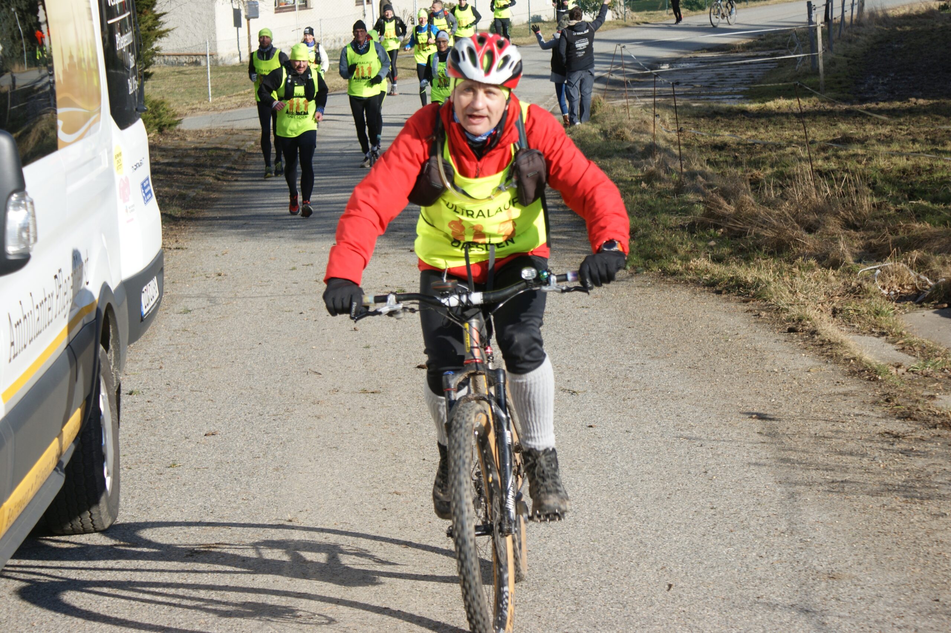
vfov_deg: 13.0
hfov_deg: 19.5
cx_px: 476
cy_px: 316
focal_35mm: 105
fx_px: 2772
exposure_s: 1/250
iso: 100
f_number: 8
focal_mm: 70
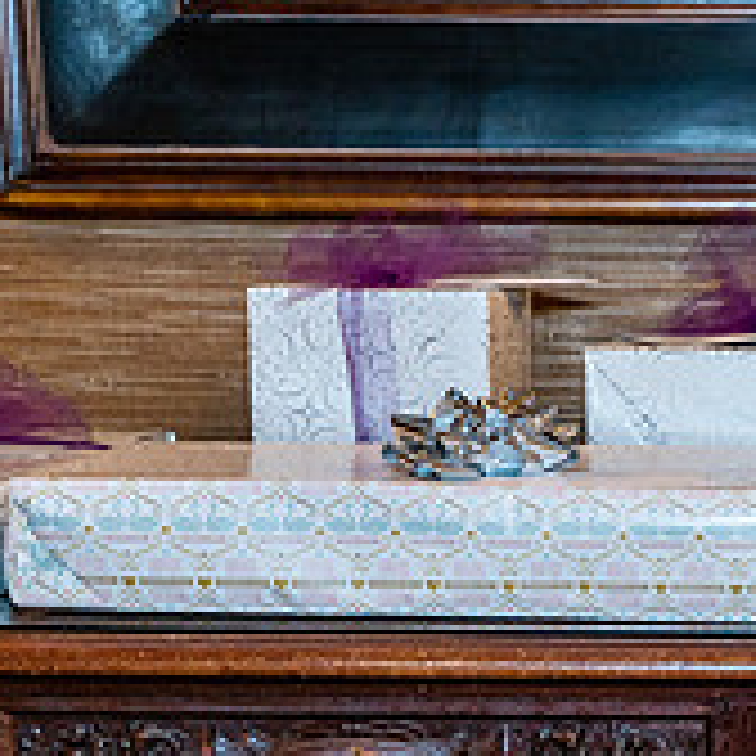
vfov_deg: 17.8
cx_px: 846
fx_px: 2397
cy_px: 605
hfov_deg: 17.3
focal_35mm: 97
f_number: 4.5
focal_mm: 33
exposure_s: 1/60
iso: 800
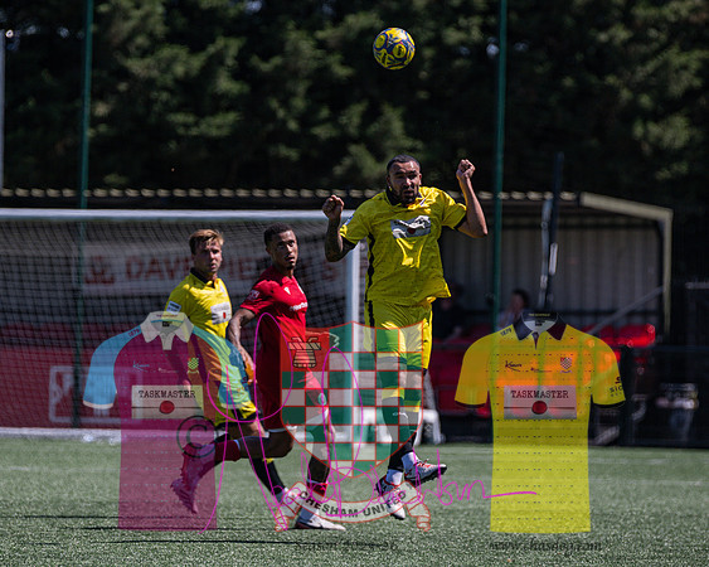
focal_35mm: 373
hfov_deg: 5.2
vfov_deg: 4.2
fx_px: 7818
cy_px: 304
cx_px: 318
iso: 320
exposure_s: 1/3200
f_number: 4
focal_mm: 270
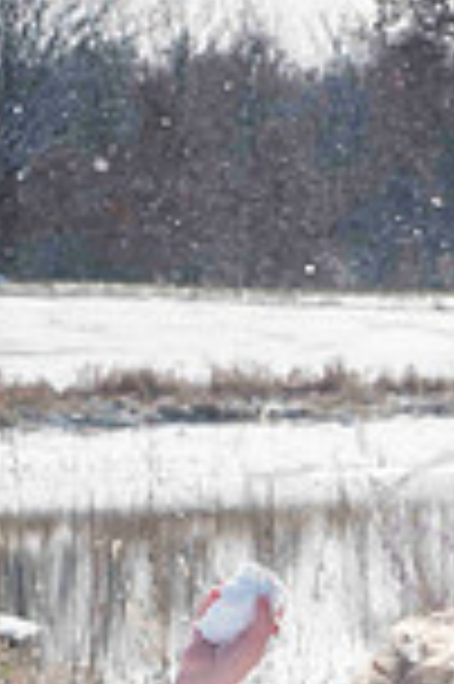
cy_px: 976
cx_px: 472
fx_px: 4493
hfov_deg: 5.8
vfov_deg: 8.5
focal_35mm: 237
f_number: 16
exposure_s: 1/1000
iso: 640
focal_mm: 80
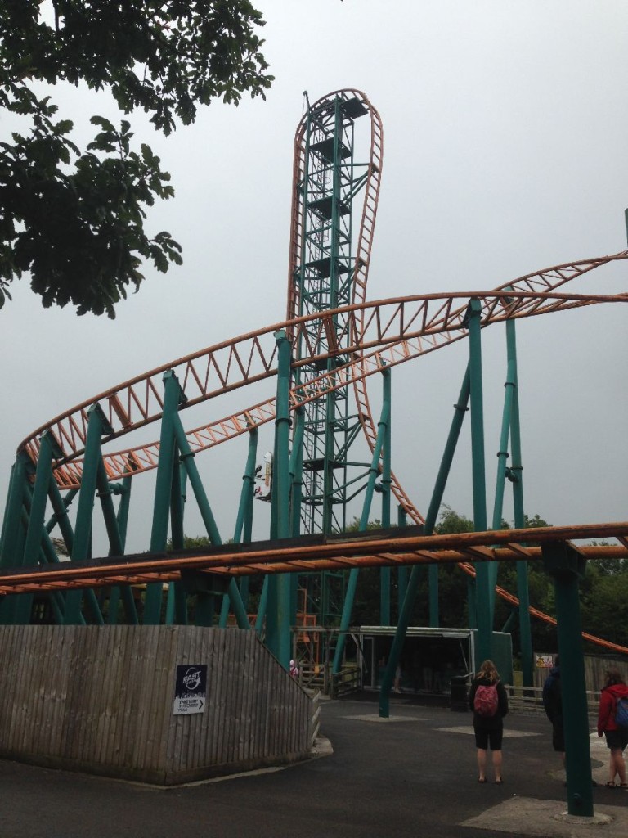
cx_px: 314
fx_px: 798
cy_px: 419
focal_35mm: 33
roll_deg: -0.3
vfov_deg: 55.4
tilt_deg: +15.6
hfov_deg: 42.9
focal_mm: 4.12
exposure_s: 1/1232
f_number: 2.4
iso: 50
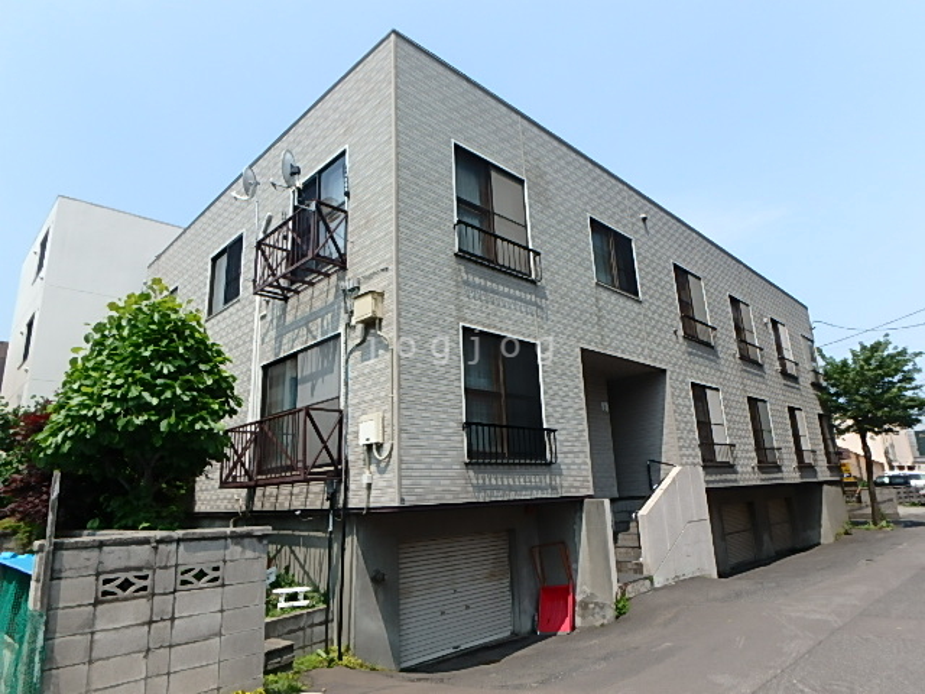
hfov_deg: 79.0
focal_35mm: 21
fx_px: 561
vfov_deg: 63.4
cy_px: 347
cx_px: 462
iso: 125
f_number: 6
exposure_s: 1/400
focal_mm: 3.7
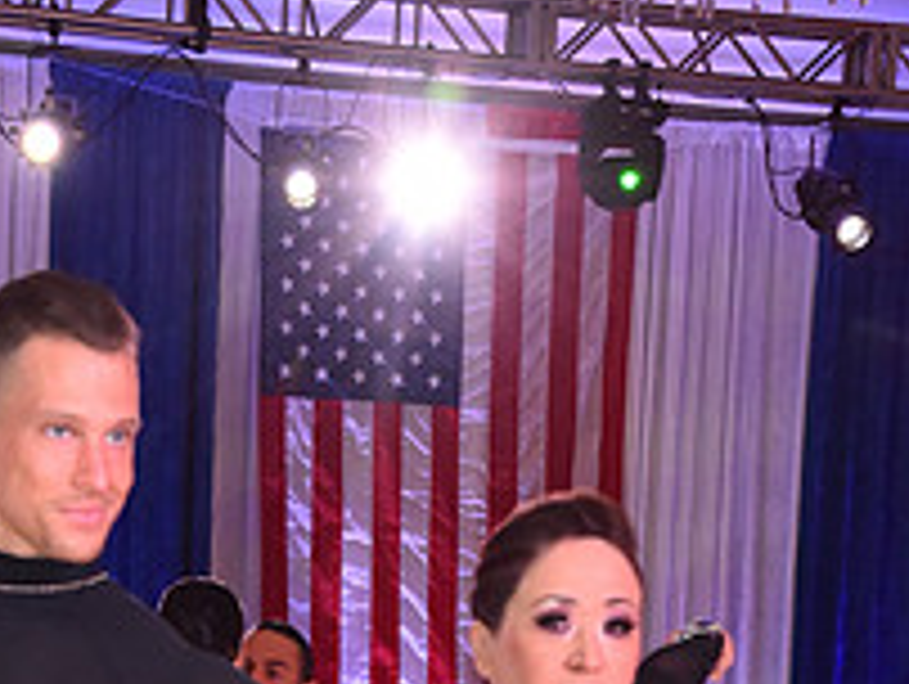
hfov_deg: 11.5
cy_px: 1179
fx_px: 4496
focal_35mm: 171
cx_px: 232
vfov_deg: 8.4
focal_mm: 62
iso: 2500
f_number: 6.3
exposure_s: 1/320
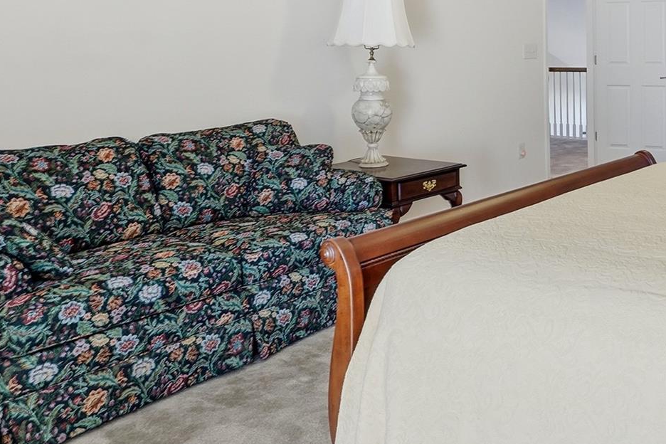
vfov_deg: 35.5
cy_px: 41
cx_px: 624
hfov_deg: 47.7
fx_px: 647
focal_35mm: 35
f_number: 10
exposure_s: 1/320
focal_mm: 16
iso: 640
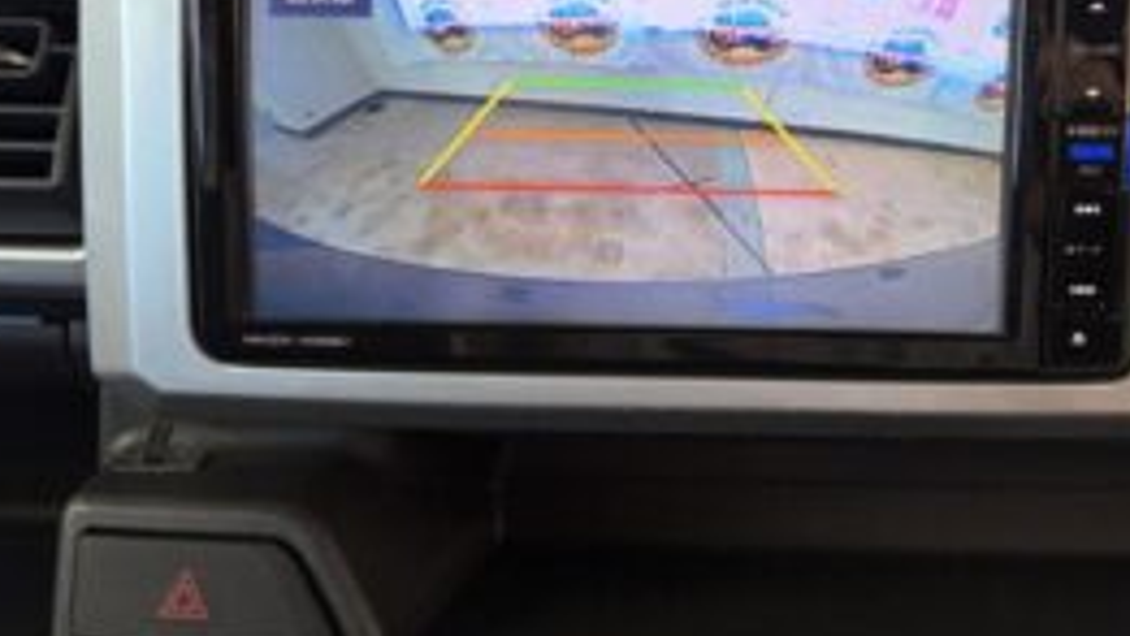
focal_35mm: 38
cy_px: 180
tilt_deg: -22.6
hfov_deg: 52.3
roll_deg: -0.4
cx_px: 688
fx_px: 1139
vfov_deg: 30.8
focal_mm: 5.96
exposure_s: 1/49
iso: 80
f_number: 1.6
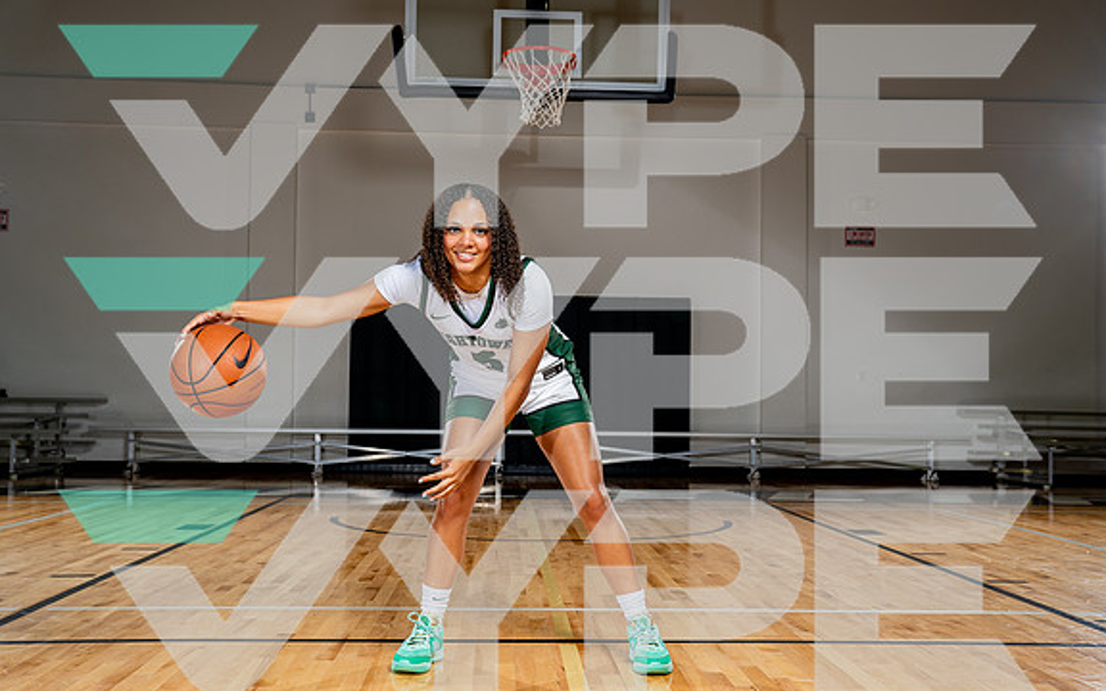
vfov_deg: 32.0
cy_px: 360
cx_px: 553
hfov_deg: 49.3
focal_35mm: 40
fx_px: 1206
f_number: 5.6
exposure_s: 1/250
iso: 200
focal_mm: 39
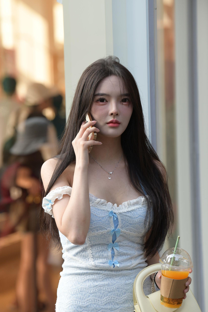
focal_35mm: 160
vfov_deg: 12.8
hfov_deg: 8.6
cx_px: 104
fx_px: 1386
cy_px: 156
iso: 500
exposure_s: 1/640
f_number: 4.5
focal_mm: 160
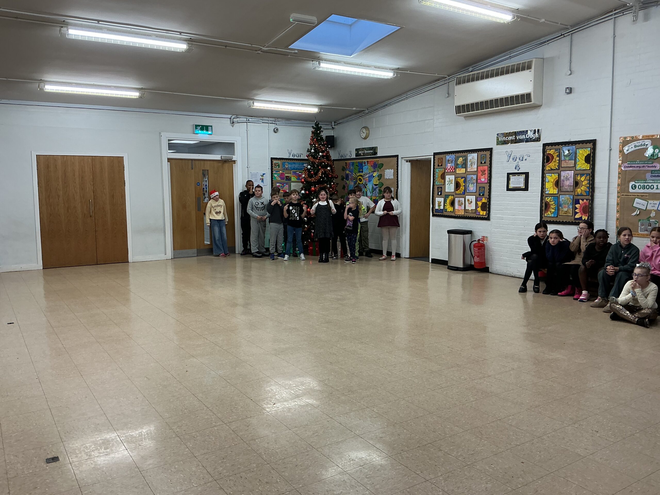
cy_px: 248
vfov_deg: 48.2
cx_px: 330
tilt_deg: -6.5
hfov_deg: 61.7
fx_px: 553
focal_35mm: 29
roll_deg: +0.1
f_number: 1.8
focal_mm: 3
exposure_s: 1/50
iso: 32
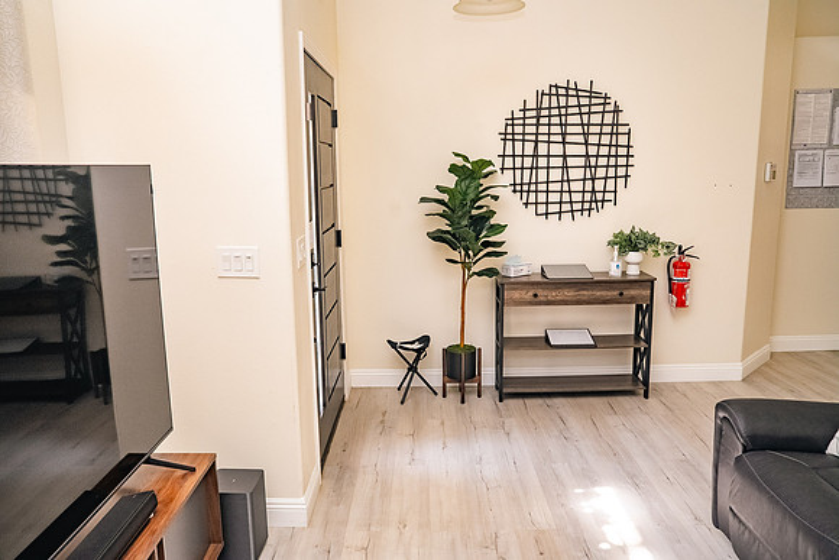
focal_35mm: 27
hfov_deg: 67.4
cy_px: 280
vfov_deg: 48.0
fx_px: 629
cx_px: 420
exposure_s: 1/100
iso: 800
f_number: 5.6
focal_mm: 27
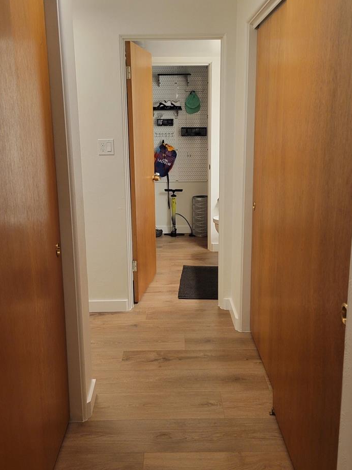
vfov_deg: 53.9
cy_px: 221
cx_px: 180
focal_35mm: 34
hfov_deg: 41.8
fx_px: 461
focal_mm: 5.4
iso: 200
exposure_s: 1/60
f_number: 1.8
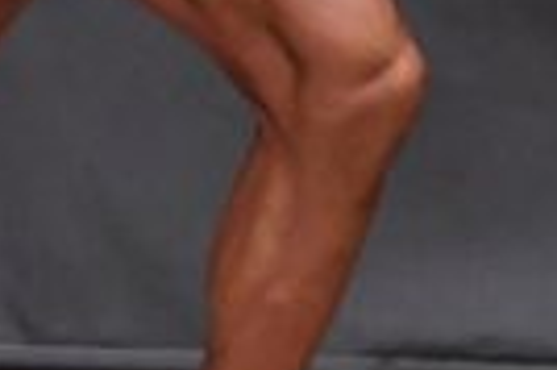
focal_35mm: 1477
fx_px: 22824
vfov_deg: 0.9
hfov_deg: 1.4
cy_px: -353
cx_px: 48
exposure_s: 1/400
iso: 6400
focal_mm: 170
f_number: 5.6
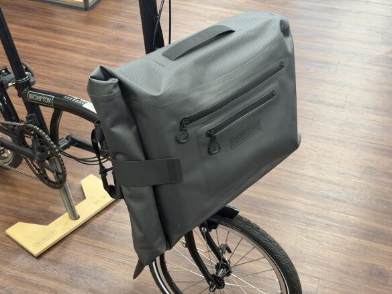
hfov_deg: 39.7
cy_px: 147
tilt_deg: -38.8
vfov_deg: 30.3
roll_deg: -1.0
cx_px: 196
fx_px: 544
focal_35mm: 48
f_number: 1.78
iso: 160
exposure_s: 1/50
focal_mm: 6.76
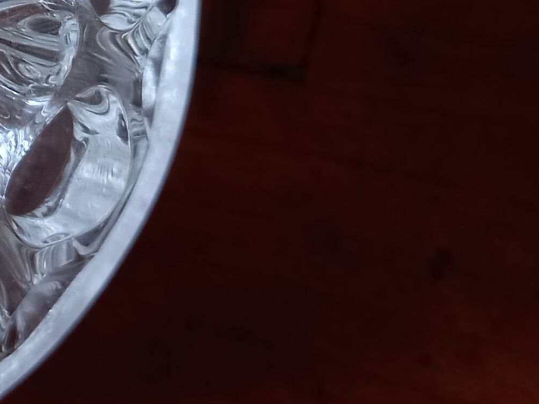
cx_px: -299
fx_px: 1557
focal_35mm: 100
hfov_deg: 17.4
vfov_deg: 14.3
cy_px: -78
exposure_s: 1/33.3
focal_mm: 4.6
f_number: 2
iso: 160
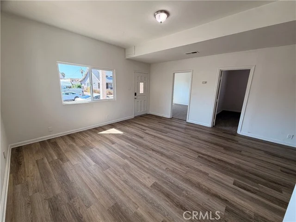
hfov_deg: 102.1
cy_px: 111
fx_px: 120
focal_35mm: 14
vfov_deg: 85.7
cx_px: 148
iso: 80
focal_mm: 2.22
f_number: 2.2
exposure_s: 1/120
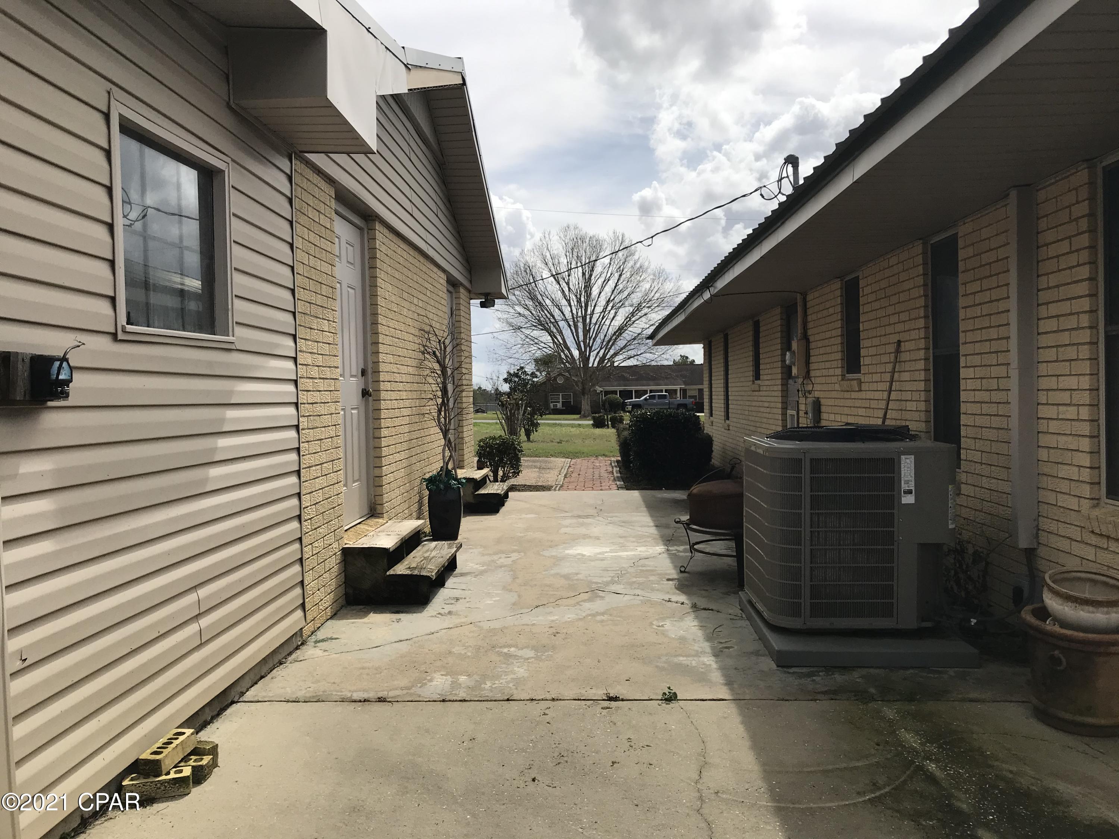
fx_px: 905
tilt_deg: -0.6
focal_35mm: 28
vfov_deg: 49.7
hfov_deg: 63.4
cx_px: 560
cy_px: 420
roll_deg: +2.2
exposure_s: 1/4167
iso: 20
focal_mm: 3.99
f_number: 1.8
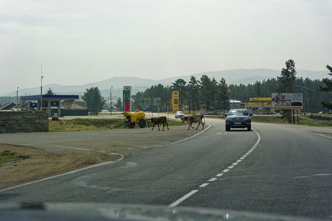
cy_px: 110
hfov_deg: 28.9
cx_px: 166
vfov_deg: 19.4
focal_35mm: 70
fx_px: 645
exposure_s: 1/800
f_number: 5
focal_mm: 70
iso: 200
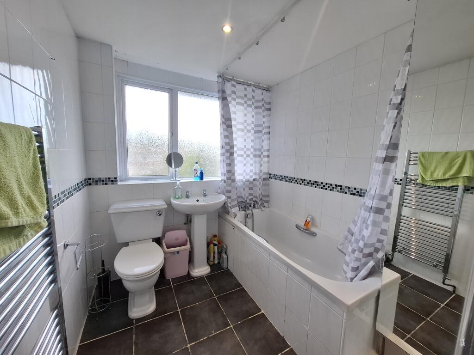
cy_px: 178
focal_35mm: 13
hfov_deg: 106.2
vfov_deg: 89.9
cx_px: 237
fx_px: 178
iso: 50
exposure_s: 1/50
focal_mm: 1.74
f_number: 2.2
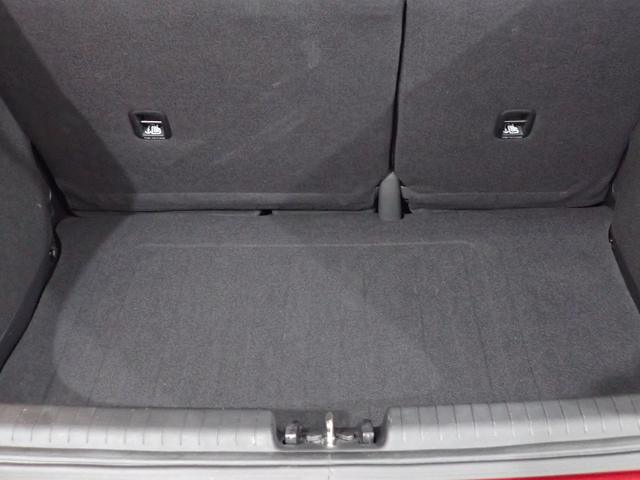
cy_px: 132
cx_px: 370
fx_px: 758
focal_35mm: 41
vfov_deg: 34.5
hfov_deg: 45.6
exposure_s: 1/30
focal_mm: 4.5
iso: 640
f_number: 2
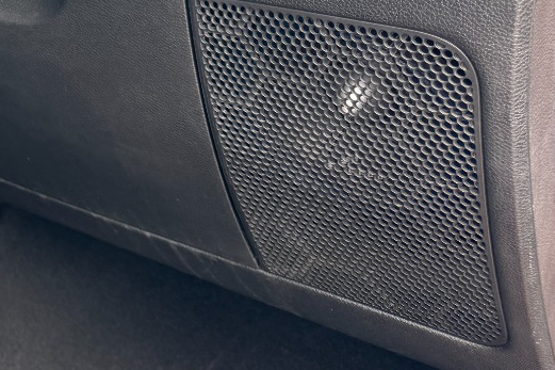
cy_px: -111
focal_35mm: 69
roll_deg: +3.5
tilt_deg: -8.7
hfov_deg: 24.6
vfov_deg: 18.4
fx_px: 1063
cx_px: -209
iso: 80
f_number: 1.78
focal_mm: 6.76
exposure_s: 1/318
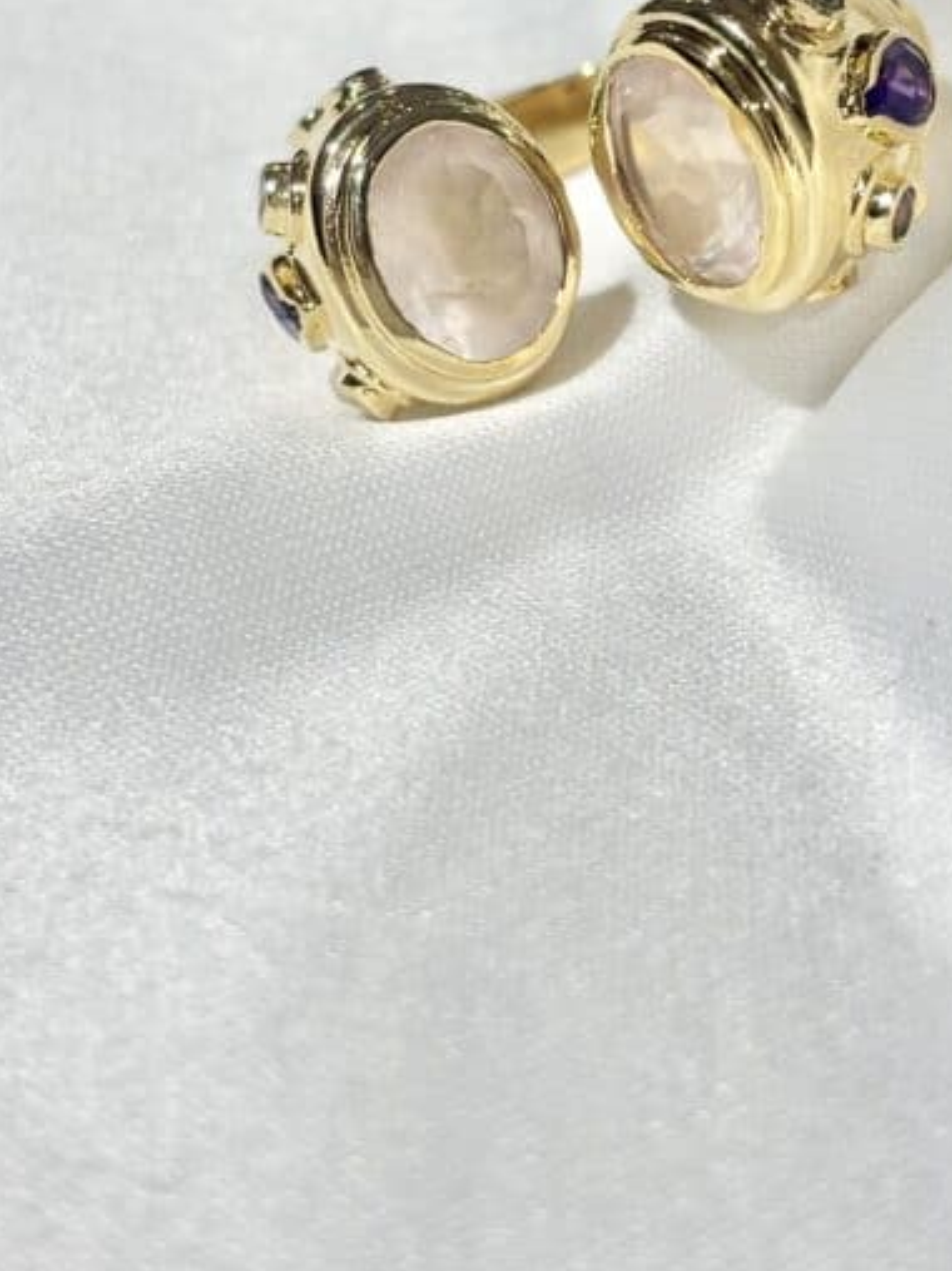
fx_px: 3852
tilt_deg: -21.2
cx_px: 626
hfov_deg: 14.1
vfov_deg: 18.6
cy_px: 276
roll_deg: +2.7
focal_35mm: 105
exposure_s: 1/405
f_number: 1.6
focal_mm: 5.96
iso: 32
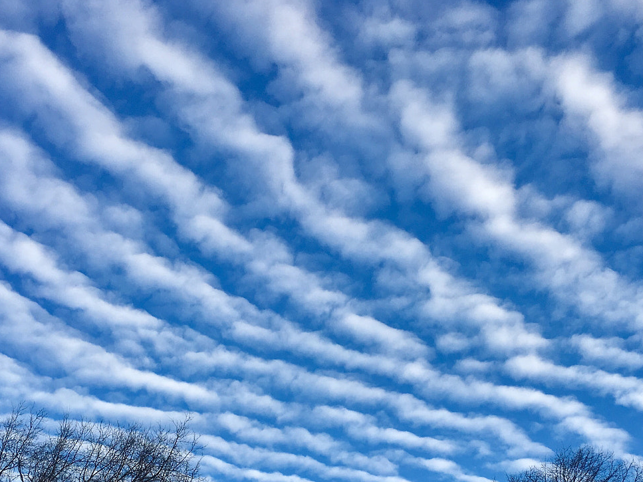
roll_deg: -1.2
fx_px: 892
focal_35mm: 48
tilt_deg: +32.8
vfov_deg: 29.7
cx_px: 322
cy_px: 376
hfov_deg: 39.7
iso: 25
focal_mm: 4.15
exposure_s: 1/668
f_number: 2.2
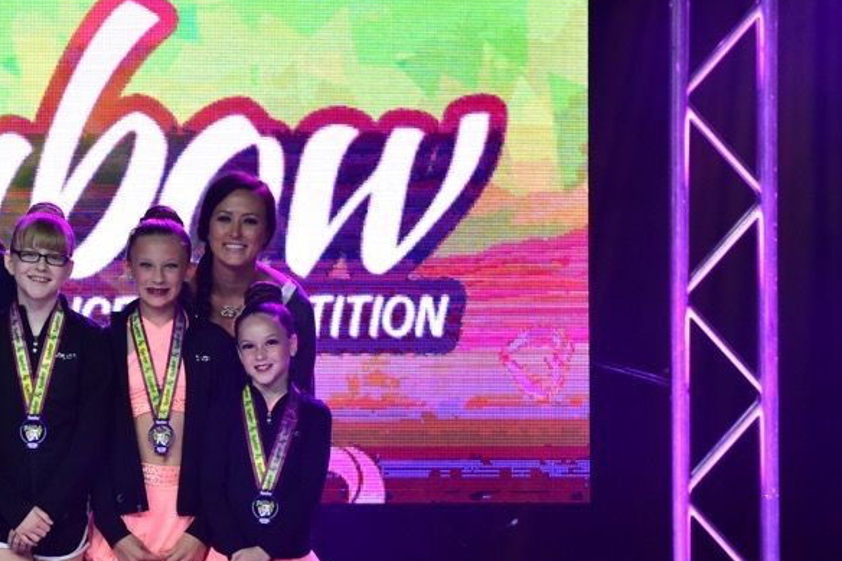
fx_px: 10241
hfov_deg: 4.7
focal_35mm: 438
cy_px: 273
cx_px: 33
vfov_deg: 3.1
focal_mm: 200
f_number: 2.8
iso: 4000
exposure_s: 1/800
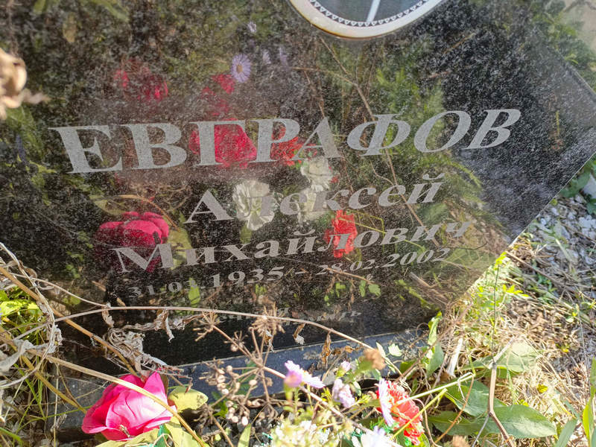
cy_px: 224
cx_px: 298
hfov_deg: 69.4
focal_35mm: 25
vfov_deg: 54.9
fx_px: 430
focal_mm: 4.76
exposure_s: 1/173
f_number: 1.69
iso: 112
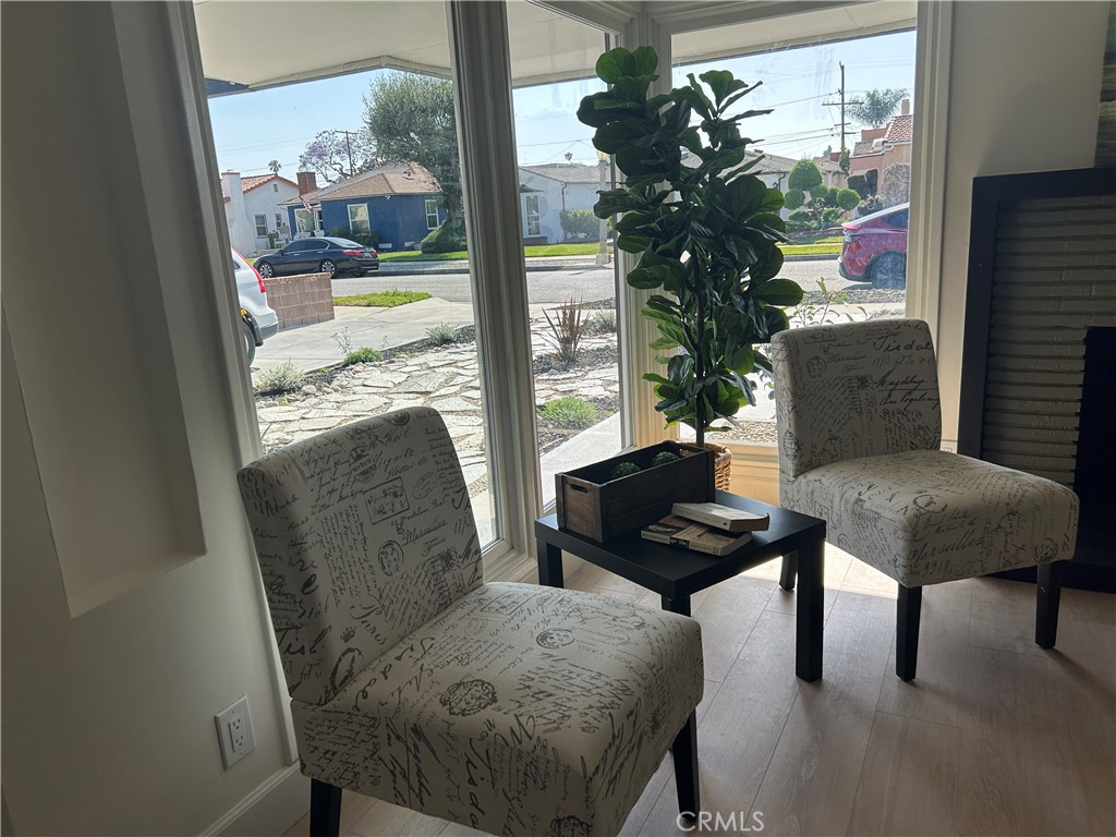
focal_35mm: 26
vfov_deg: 53.1
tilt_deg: -13.6
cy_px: 418
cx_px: 558
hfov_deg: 67.3
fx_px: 838
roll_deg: +3.9
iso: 50
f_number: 1.5
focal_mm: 5.7
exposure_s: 1/1029
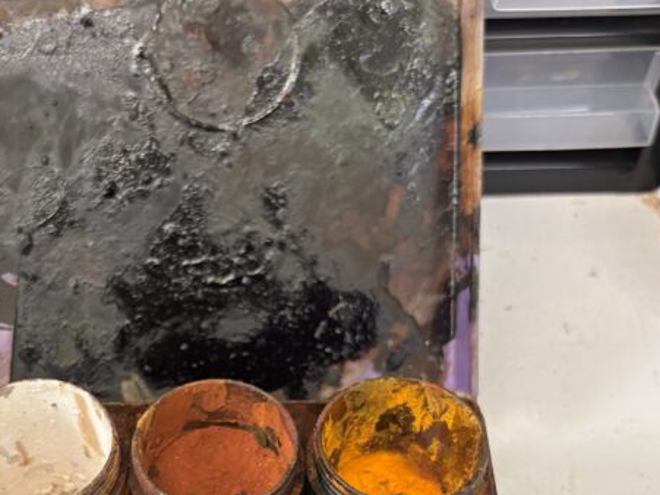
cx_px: 196
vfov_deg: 24.0
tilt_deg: -53.3
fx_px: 1125
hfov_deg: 32.3
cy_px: 458
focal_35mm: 59
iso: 160
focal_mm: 5.96
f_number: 1.6
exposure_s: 1/50
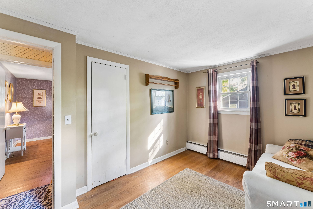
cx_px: 156
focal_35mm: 14
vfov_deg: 81.2
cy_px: 104
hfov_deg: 104.3
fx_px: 122
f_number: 13
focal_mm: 14
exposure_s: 1.3
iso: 400
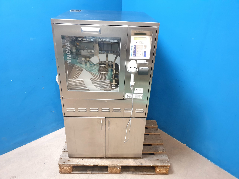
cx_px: 120
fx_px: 180
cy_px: 90
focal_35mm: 26
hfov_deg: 67.3
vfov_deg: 53.1
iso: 320
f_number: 1.5
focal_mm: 4.3
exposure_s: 1/33
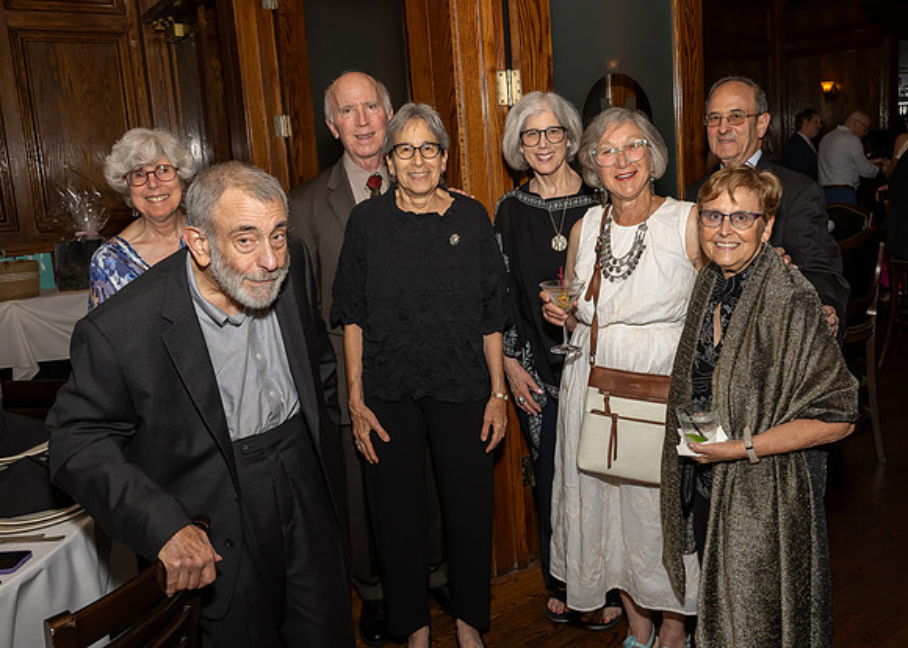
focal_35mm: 31
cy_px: 267
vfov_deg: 44.1
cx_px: 527
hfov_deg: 59.1
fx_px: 796
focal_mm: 24.5
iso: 500
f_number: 9
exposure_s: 1/250
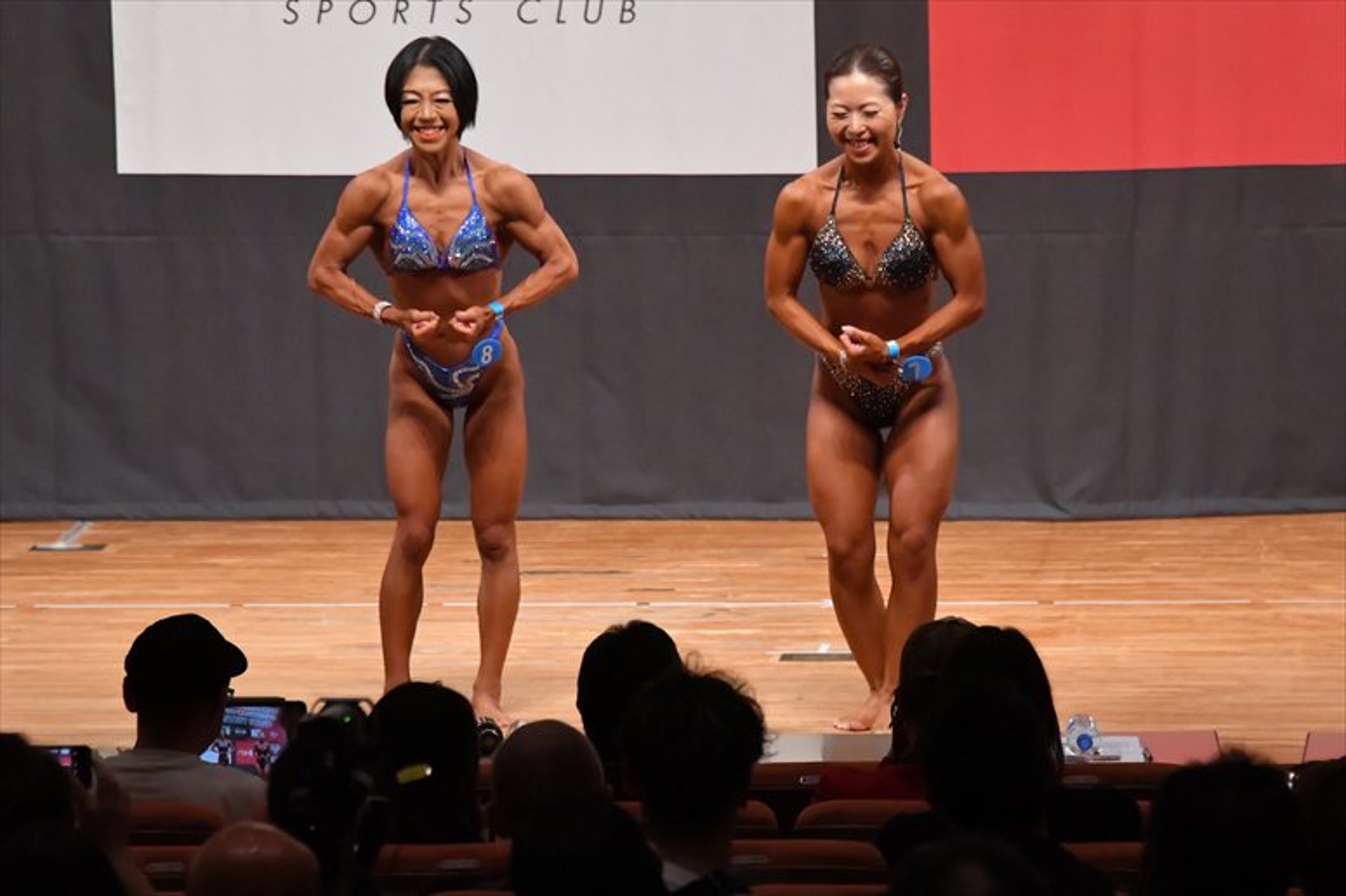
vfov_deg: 5.4
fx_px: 9530
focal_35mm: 255
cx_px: 673
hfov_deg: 8.1
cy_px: 448
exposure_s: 1/400
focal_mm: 170
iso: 9000
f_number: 5.6
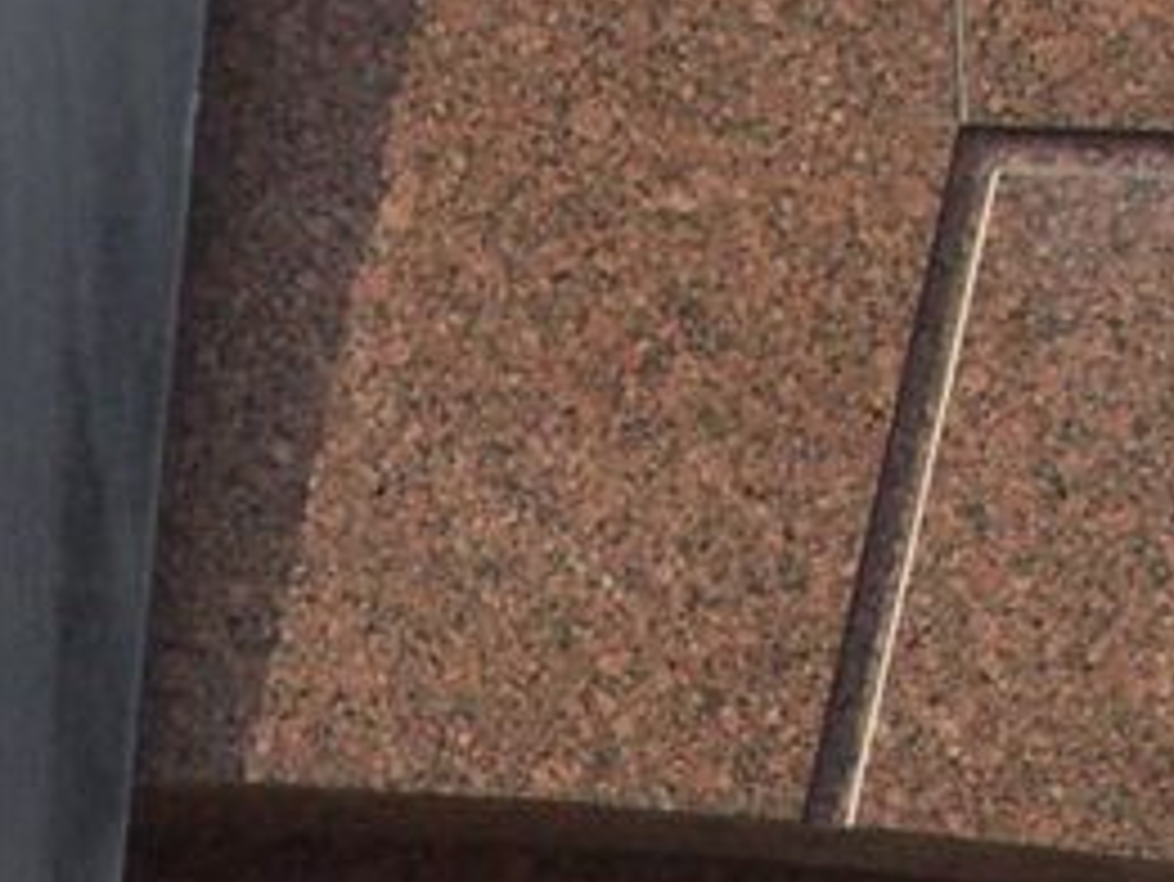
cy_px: 1994
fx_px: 9704
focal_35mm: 286
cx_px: -191
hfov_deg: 6.9
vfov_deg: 5.1
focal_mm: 9.4
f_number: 3.4
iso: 80
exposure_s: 1/250
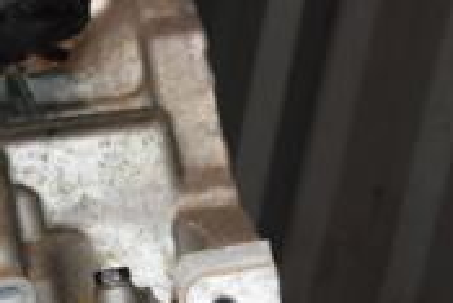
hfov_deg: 15.6
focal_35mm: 129
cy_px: 350
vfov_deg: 10.5
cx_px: -16
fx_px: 1621
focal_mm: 25
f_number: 5
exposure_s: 1/60
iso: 800
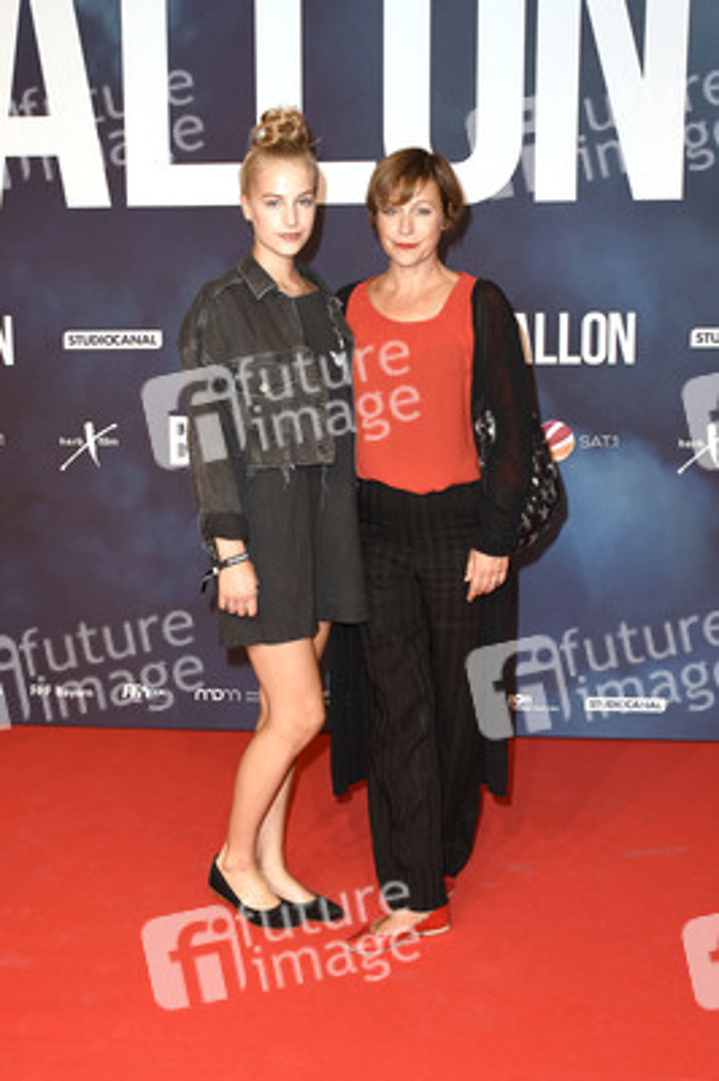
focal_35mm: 39
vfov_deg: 49.6
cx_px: 360
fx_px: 1170
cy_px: 540
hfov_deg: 34.2
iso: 320
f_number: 6.3
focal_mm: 26
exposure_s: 1/100
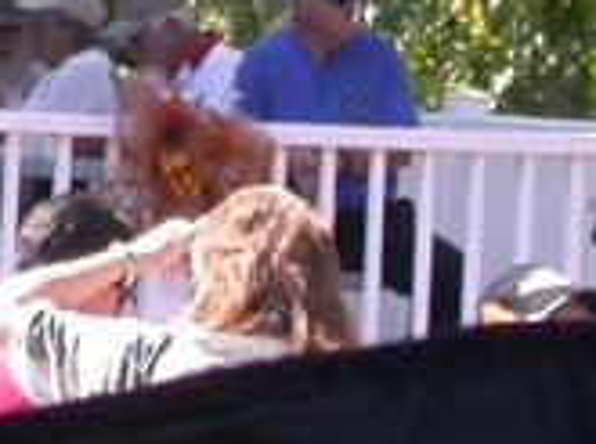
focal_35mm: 583
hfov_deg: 3.4
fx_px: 10016
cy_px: -224
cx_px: -123
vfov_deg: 2.5
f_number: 4.3
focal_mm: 24.8
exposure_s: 1/205
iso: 100
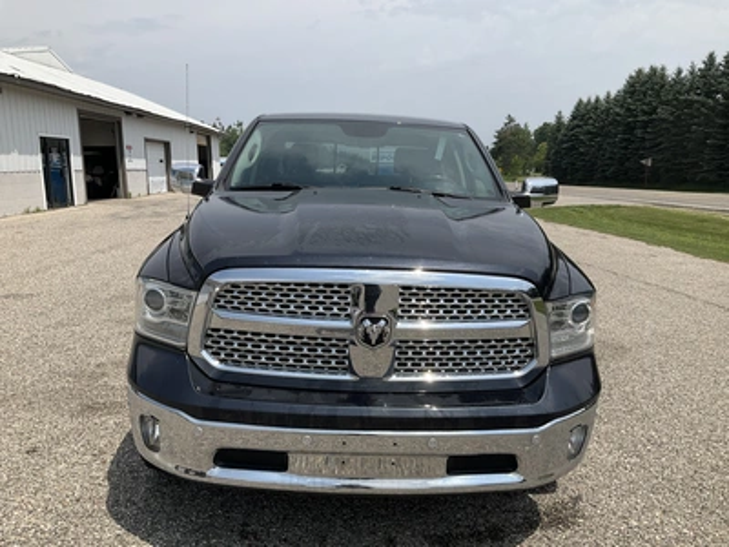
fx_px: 611
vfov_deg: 48.2
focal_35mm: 29
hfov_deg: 61.7
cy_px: 274
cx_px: 364
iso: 25
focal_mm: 3
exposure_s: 1/2667
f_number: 1.8
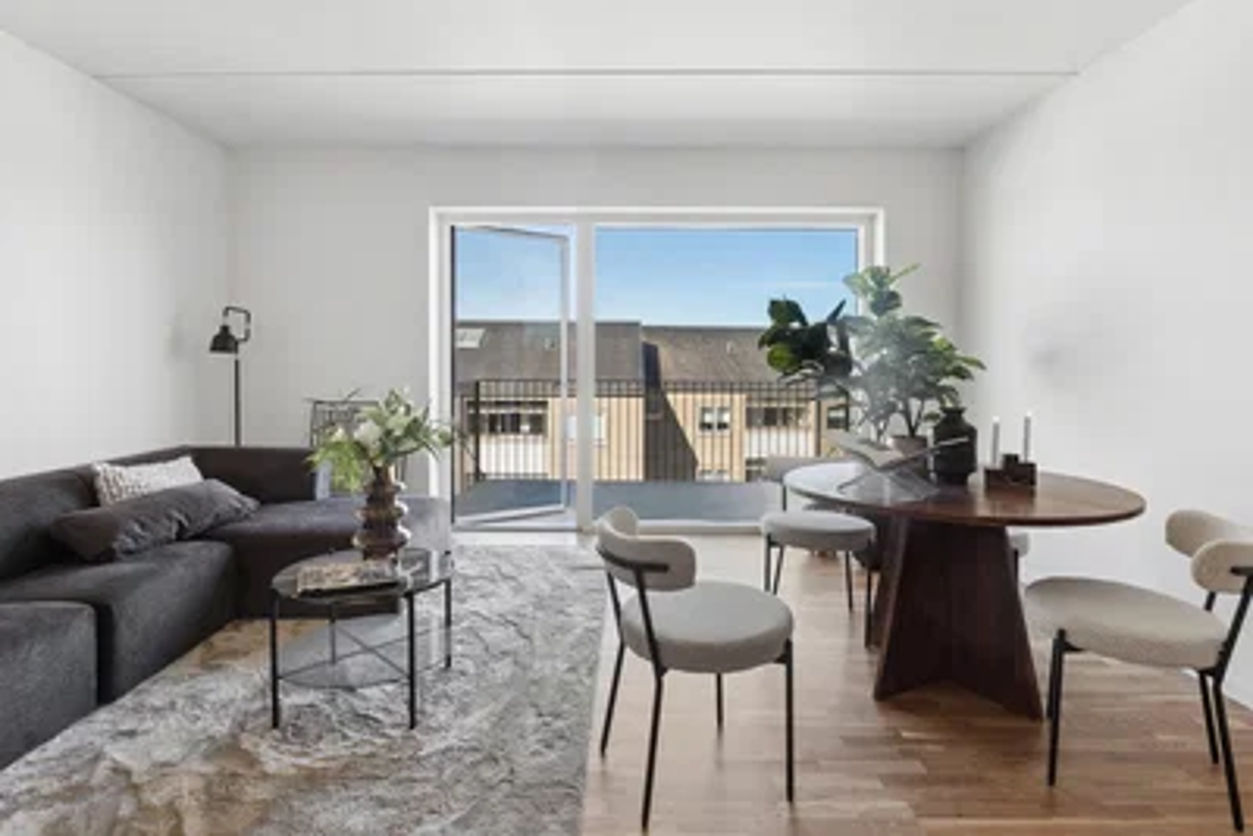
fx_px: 705
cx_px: 626
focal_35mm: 20
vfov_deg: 61.3
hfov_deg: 83.2
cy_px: 418
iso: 200
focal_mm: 13.5
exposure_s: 1/60
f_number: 8
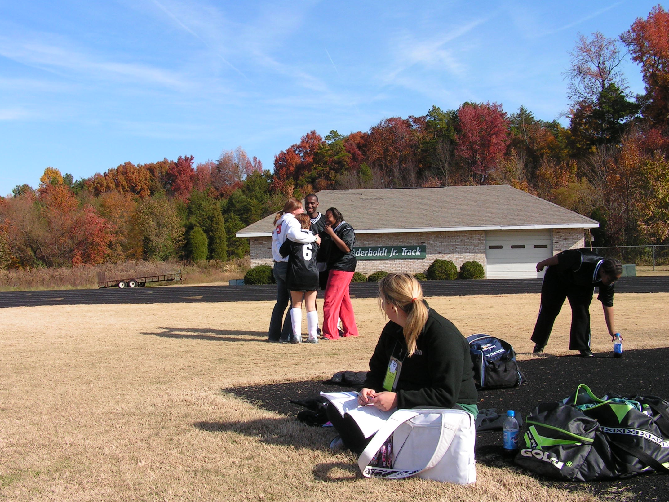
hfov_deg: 46.8
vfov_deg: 36.0
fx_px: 773
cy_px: 260
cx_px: 330
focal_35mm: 40
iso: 50
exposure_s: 1/250
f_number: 5.6
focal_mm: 6.3
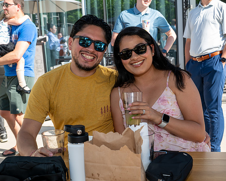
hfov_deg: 35.9
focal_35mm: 52
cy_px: 90
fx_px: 349
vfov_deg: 29.0
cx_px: 109
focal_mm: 40
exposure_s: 1/250
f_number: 7.1
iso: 250
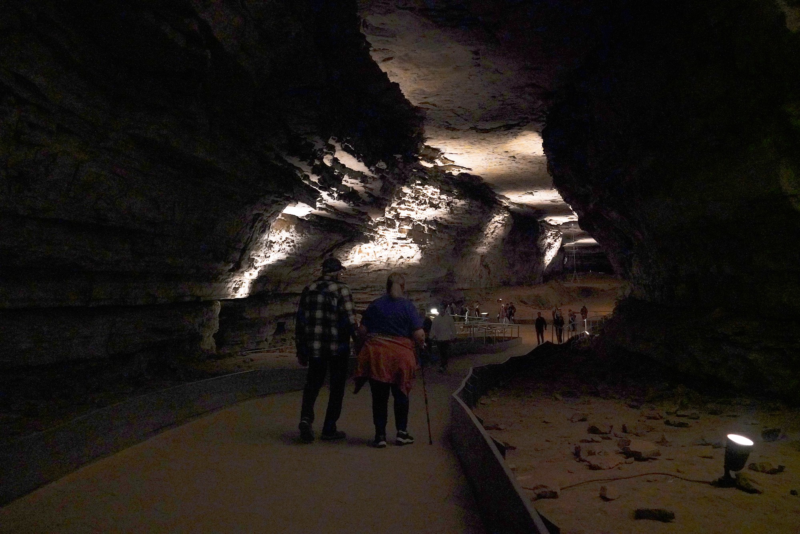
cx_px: 400
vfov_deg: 41.1
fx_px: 711
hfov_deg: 58.7
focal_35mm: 32
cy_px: 267
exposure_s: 1/60
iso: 12800
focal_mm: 32
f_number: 5.6
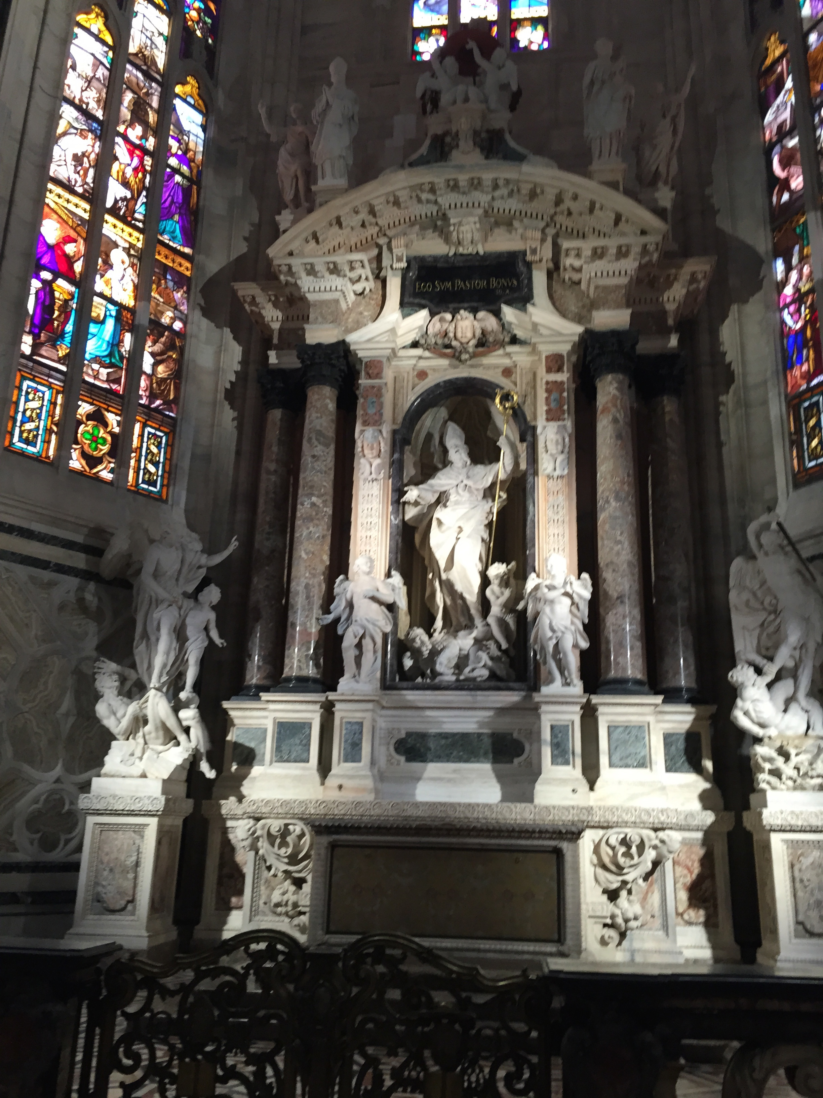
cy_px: 549
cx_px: 412
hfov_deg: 48.2
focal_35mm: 29
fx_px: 919
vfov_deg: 61.7
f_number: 2.2
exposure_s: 1/30
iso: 100
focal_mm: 4.15
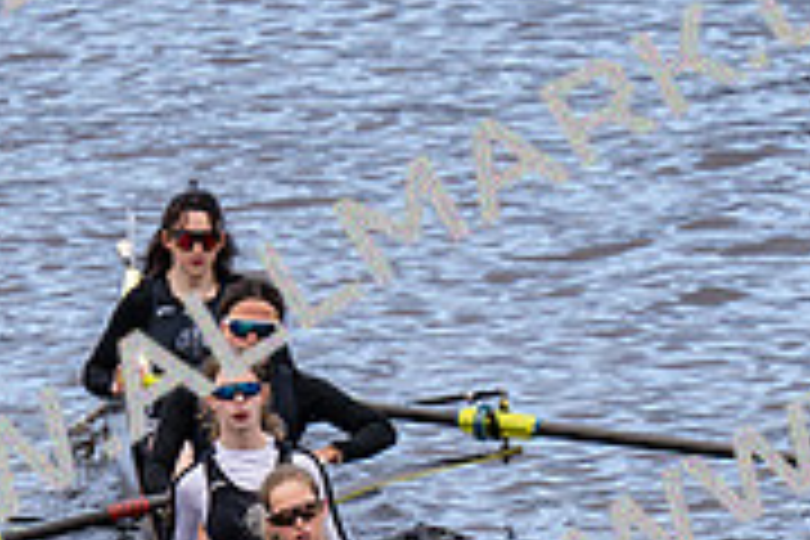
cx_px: 234
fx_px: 21711
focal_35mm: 965
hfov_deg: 2.1
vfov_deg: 1.4
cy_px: 673
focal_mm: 200
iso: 1000
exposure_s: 1/2000
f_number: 2.8
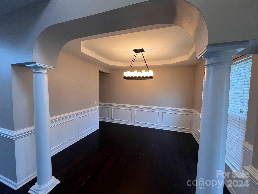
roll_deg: -0.9
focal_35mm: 13
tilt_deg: -3.7
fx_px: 97
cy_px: 97
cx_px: 129
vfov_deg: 89.9
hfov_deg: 106.2
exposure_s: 1/120
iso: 250
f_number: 1.8
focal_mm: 1.57
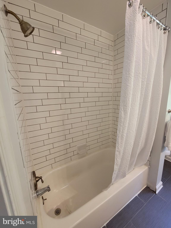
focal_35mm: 13
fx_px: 86
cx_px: 86
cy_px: 114
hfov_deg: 89.9
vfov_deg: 106.2
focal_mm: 2.2
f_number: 2.2
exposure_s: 1/59
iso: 250
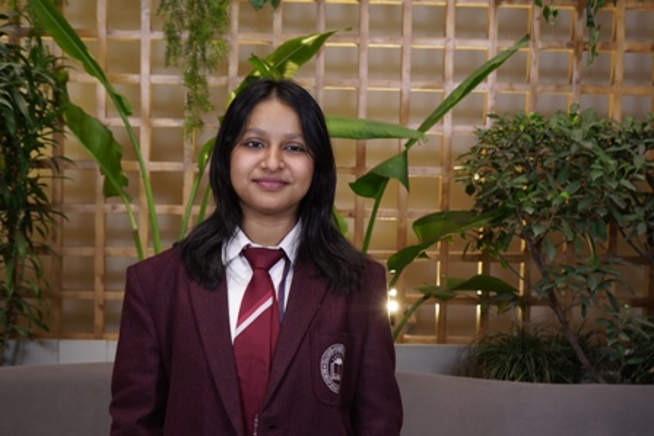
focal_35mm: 55
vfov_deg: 24.6
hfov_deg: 36.2
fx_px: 999
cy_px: 218
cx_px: 327
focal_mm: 37
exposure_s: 1/80
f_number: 4.5
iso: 320
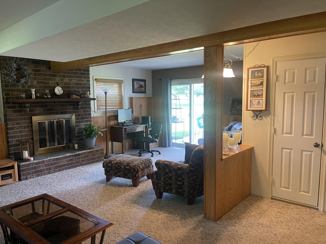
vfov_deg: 54.9
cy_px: 122
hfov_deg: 69.4
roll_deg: +0.2
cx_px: 163
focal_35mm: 25
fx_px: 235
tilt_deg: -6.4
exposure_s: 1/60
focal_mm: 5.1
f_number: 1.6
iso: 250
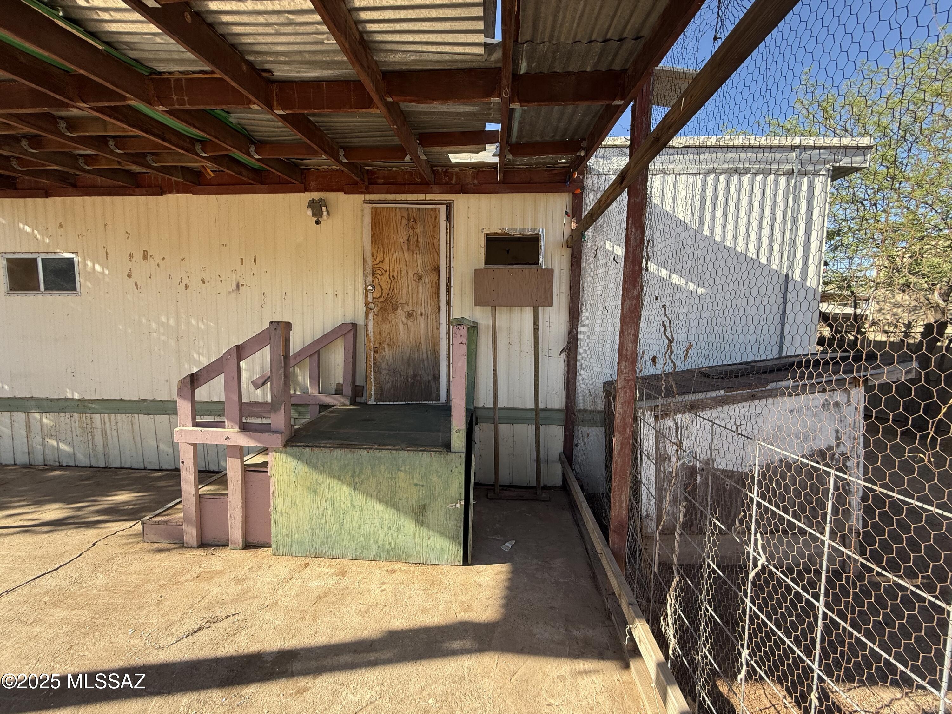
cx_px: 476
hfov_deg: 102.1
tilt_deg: -4.8
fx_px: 385
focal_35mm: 14
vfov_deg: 85.7
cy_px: 357
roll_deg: -0.9
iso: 50
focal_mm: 2.22
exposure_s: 1/333
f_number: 2.2
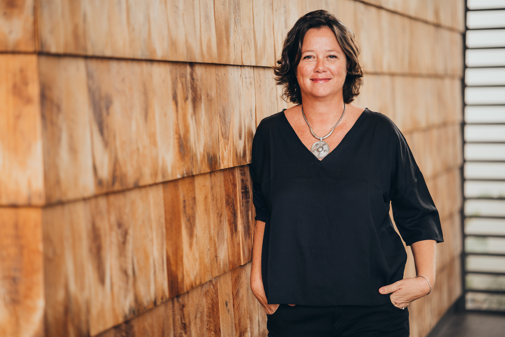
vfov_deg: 16.1
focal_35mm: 85
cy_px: 168
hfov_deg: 23.9
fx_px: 1192
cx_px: 252
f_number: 2
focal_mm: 85
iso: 320
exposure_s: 1/320
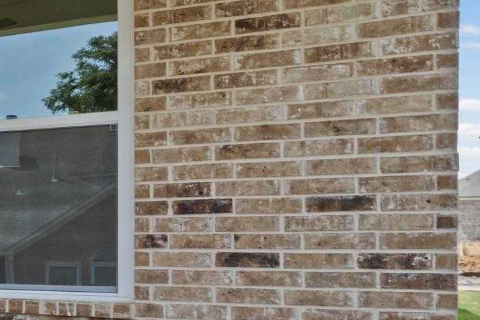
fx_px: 867
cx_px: -375
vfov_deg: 20.7
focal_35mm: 65
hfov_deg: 21.2
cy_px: 256
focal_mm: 16
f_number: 9.5
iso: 800
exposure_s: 1/350
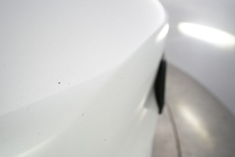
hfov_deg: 65.5
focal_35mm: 28
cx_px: 118
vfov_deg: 46.4
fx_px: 183
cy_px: 78
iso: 1600
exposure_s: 1/80
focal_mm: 28
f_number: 5.6
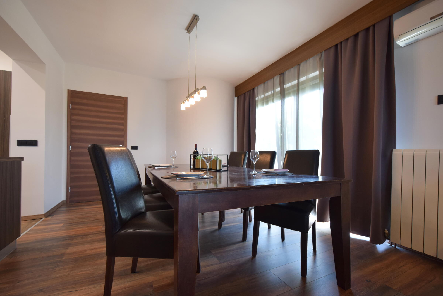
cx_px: 222
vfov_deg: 77.3
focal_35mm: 15
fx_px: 185
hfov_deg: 100.4
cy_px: 148
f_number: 4
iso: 560
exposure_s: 1/60
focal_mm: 10
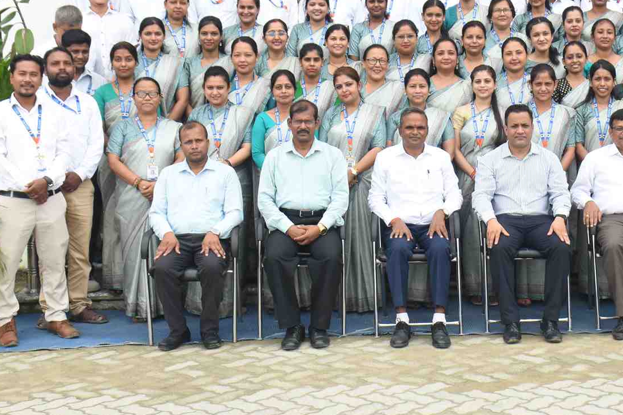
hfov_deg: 29.4
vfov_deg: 19.9
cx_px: 436
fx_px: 1177
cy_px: 111
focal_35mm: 68
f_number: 8
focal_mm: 26
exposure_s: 1/400
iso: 500
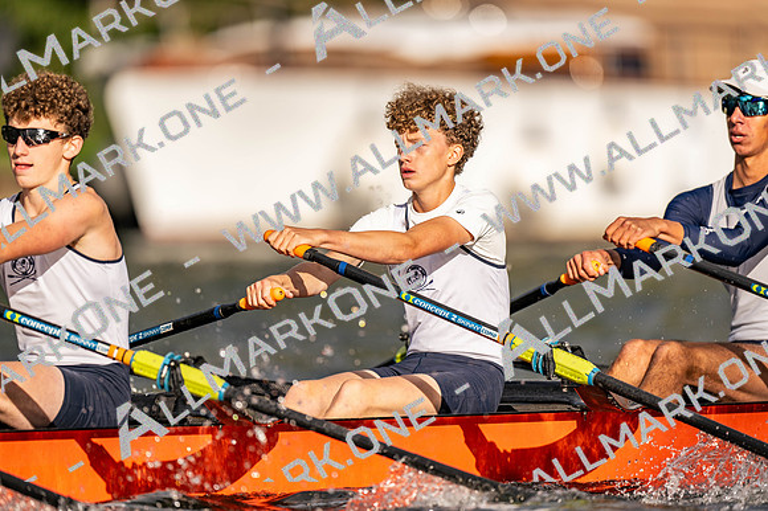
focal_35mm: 600
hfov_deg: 3.4
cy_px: 256
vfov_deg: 2.3
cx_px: 384
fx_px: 12795
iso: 90
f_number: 4
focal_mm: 600
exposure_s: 1/2500
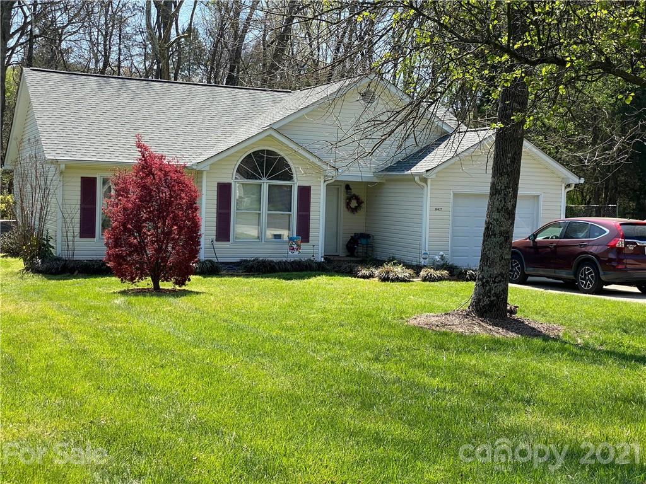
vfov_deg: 28.0
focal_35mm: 52
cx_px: 323
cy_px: 242
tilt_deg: +0.2
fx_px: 970
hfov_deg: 36.8
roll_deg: -2.1
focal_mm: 6
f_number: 2
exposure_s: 1/716
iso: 20
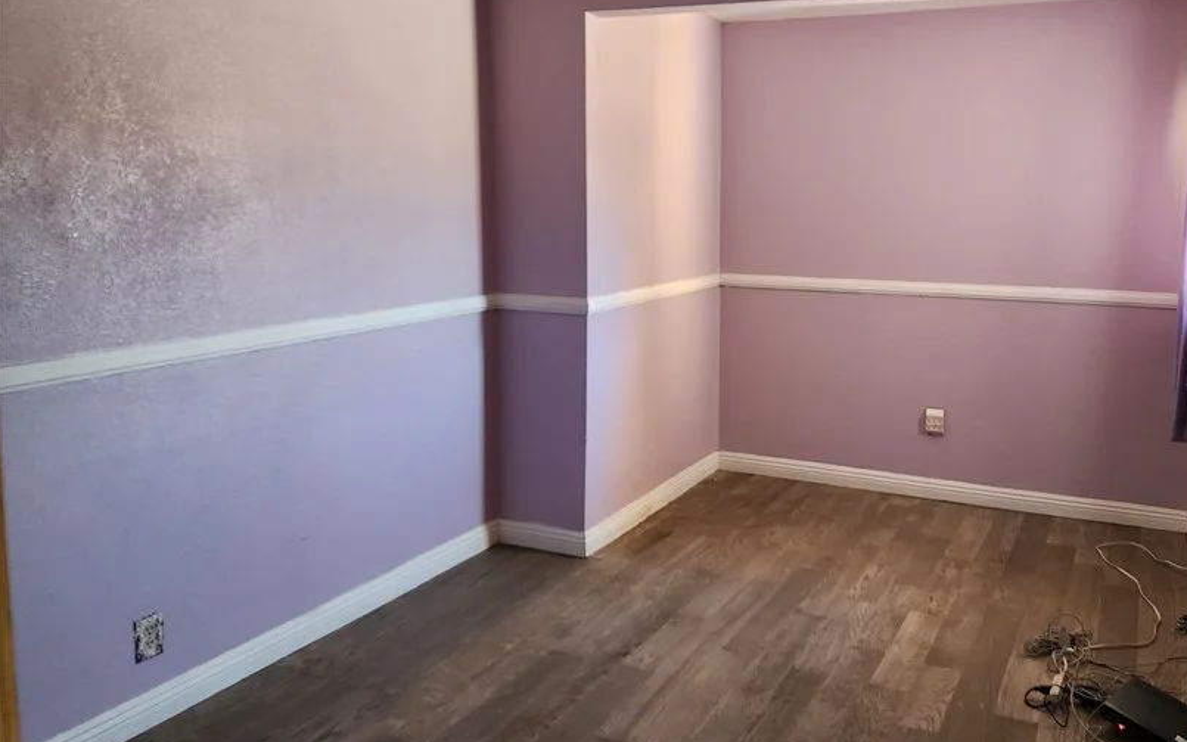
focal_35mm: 31
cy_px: 299
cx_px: 752
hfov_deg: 60.3
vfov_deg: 40.4
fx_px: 1003
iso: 640
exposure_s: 1/120
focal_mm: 6.4
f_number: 1.8
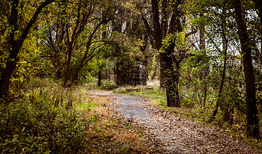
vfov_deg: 12.2
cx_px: 131
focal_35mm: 103
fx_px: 720
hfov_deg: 20.6
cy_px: 87
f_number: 4.5
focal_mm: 66
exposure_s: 1/320
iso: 200
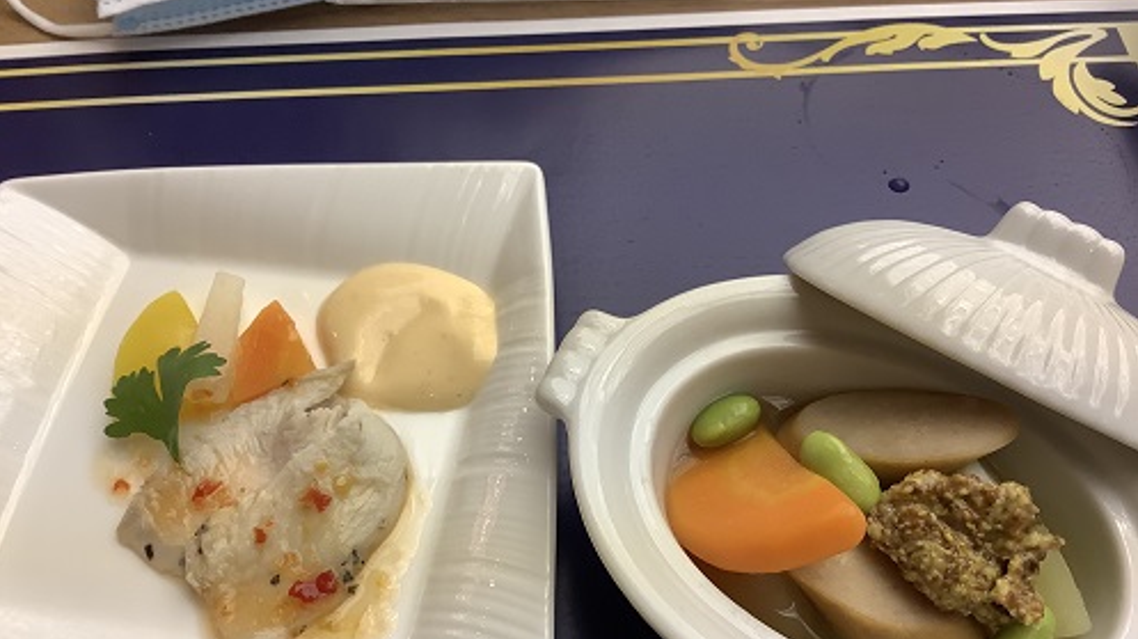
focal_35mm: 34
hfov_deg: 58.0
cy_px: 393
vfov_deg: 34.5
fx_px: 1025
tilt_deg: -59.6
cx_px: 568
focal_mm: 3.3
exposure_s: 1/50
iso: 160
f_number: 2.4
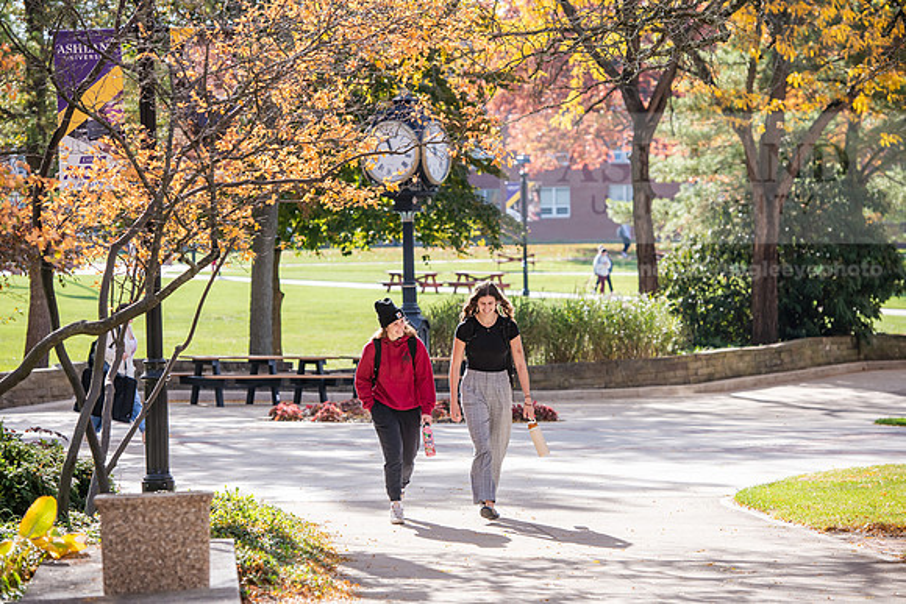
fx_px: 3146
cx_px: 453
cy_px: 302
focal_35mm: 125
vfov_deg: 11.0
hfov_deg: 16.4
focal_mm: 125
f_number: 4.5
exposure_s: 1/800
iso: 320
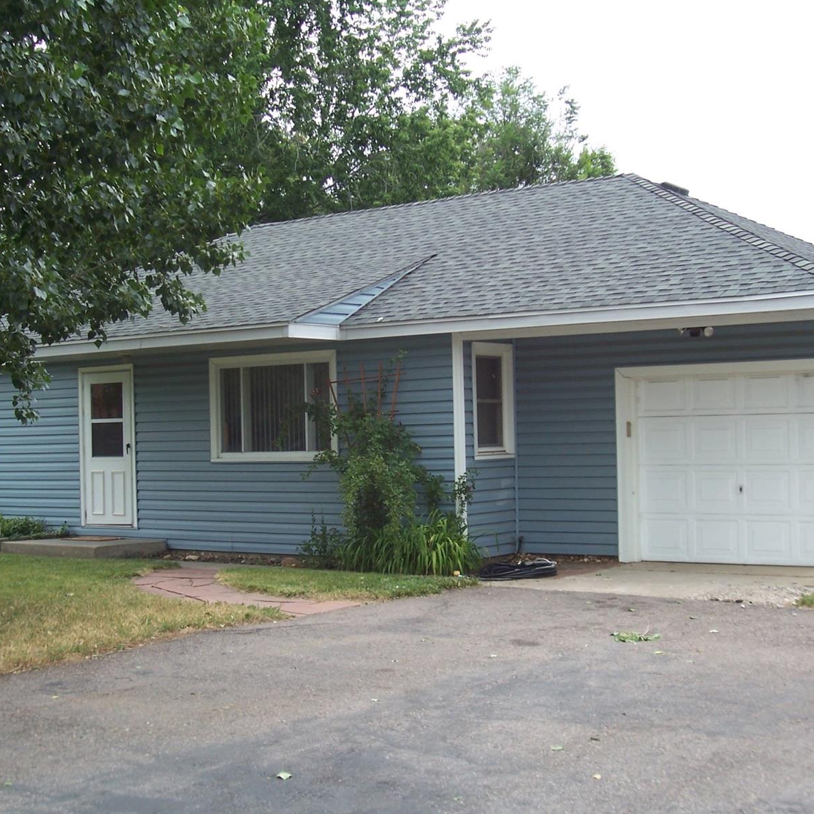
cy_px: 409
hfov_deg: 34.0
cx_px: 399
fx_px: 1330
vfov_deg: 34.0
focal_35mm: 50
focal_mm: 7
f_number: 3
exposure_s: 1/350
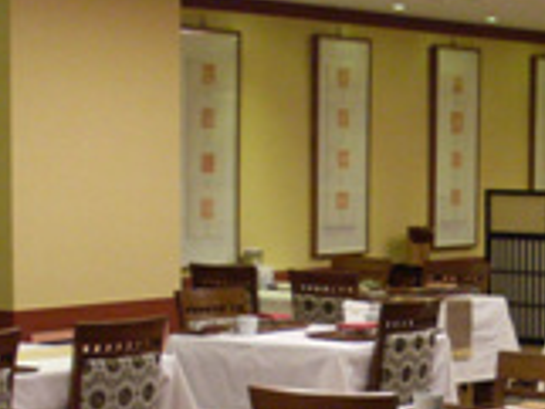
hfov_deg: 16.2
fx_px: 1859
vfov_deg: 12.4
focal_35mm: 118
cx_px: 609
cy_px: 390
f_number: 3
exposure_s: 1/15
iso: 200
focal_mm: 6.3
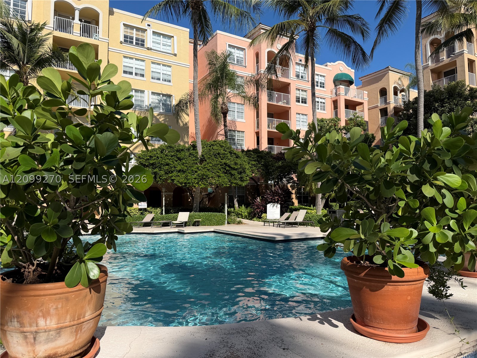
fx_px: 331
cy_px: 179
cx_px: 238
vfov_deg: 56.8
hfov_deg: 71.6
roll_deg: +0.5
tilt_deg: +3.8
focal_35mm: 24
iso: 80
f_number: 1.78
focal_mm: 6.76
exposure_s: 1/4673
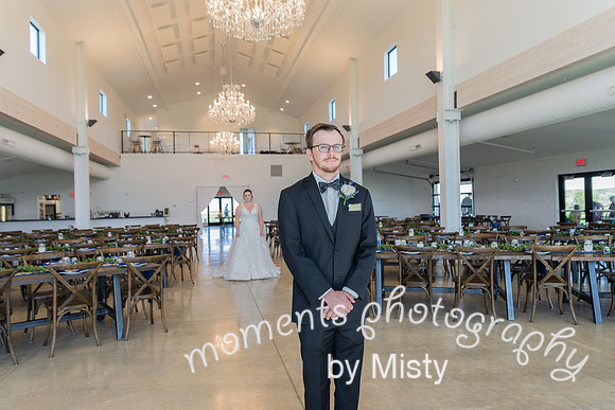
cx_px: 308
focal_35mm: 24
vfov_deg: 53.2
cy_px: 205
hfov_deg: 73.7
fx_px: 410
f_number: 3.2
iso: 320
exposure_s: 1/160
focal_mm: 24
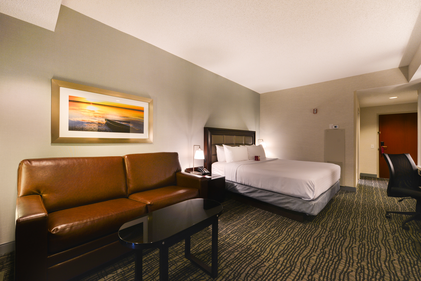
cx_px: 210
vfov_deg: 81.3
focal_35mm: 14
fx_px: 164
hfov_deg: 104.2
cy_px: 140
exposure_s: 1/2.5
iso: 100
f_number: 9
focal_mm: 14
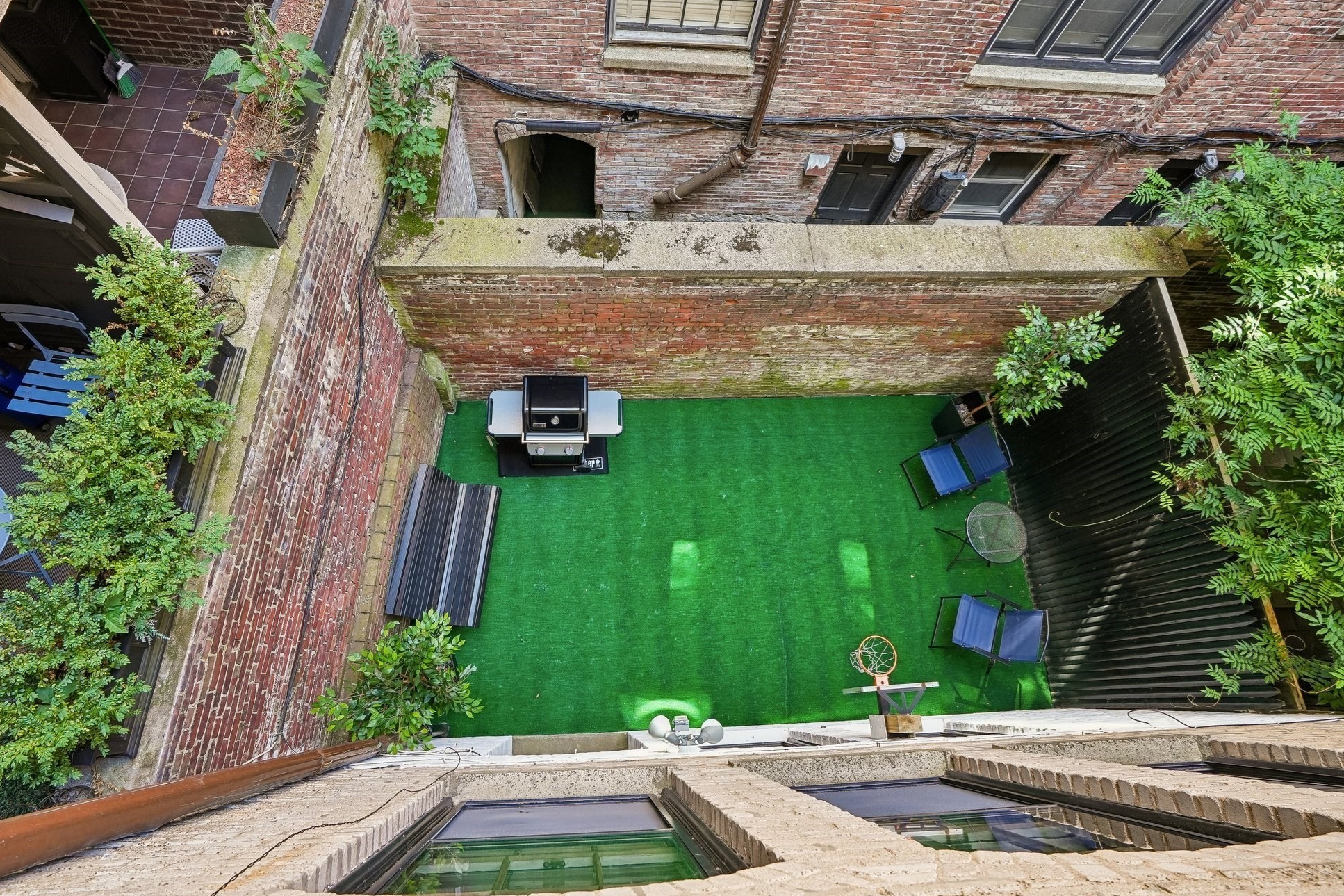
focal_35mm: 18
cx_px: 639
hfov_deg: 89.9
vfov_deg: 67.3
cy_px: 426
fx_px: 672
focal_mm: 17
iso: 400
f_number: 8
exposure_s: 1/15
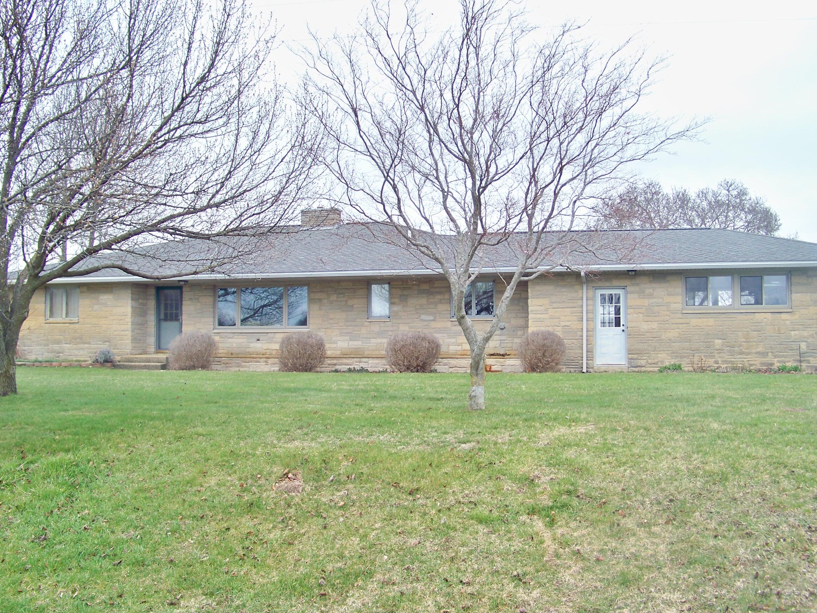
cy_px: 313
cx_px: 434
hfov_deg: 50.1
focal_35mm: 37
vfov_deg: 38.7
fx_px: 873
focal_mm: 5.85
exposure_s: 1/60
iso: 64
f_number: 2.8
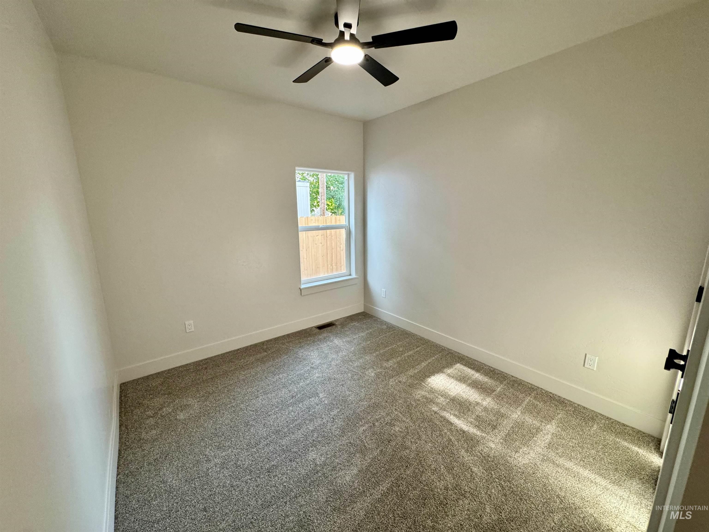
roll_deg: +0.6
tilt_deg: -13.2
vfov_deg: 85.7
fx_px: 287
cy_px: 266
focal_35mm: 14
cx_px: 354
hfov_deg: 102.1
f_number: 2.2
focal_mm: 2.22
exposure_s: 1/120
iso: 250
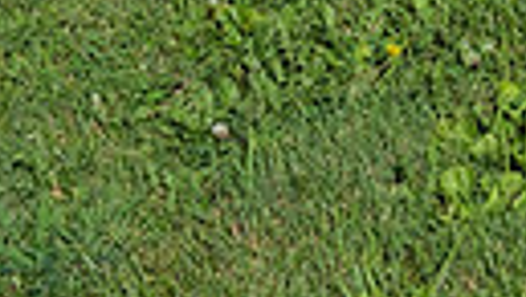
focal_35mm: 148
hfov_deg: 13.7
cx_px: 771
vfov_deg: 7.0
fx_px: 2072
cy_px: -732
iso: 400
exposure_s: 1/320
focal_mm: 31.5
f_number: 14
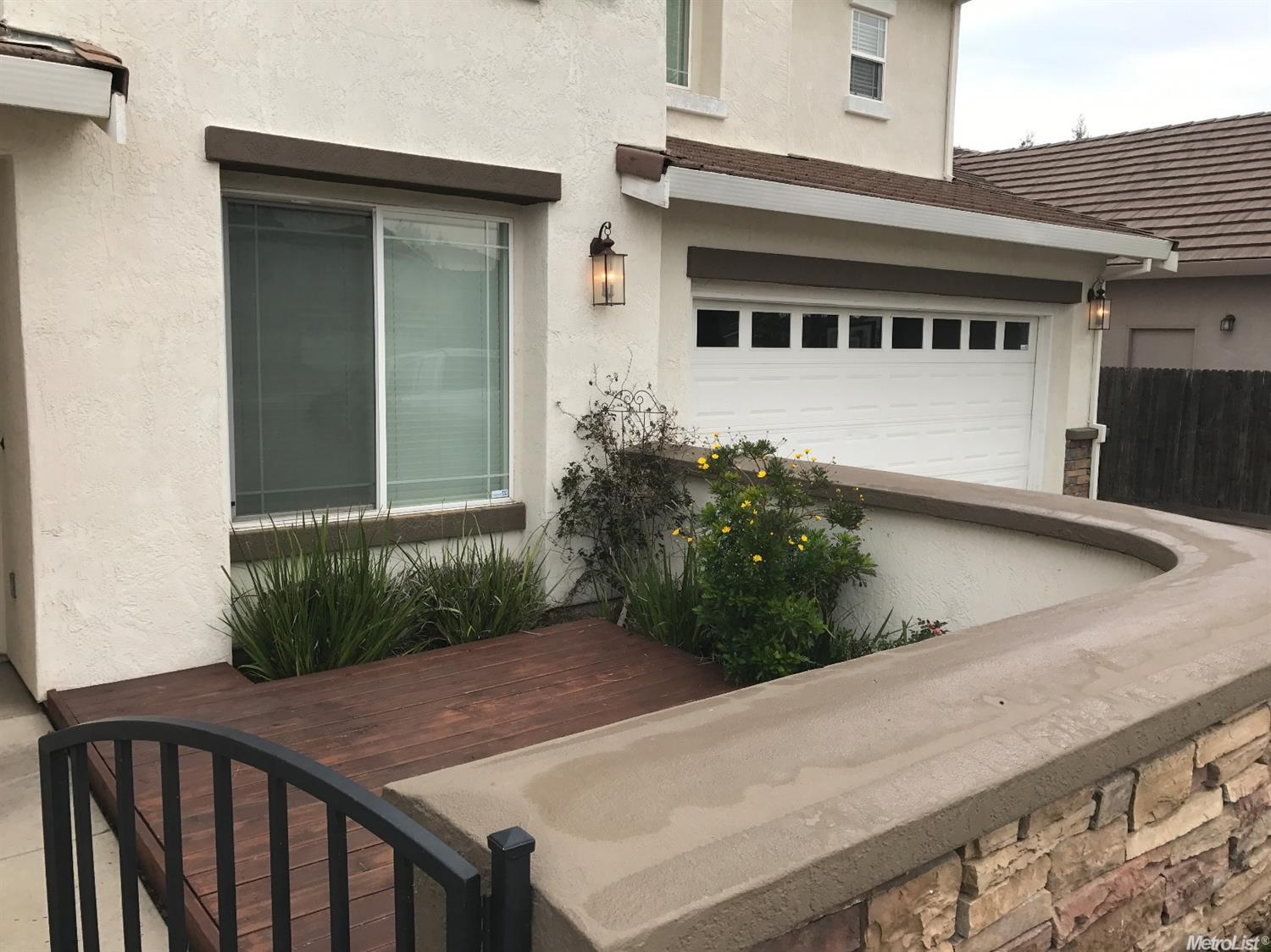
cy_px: 476
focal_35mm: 28
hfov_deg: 63.5
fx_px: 1028
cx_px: 636
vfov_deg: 49.7
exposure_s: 1/669
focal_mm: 3.99
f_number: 1.8
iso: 20
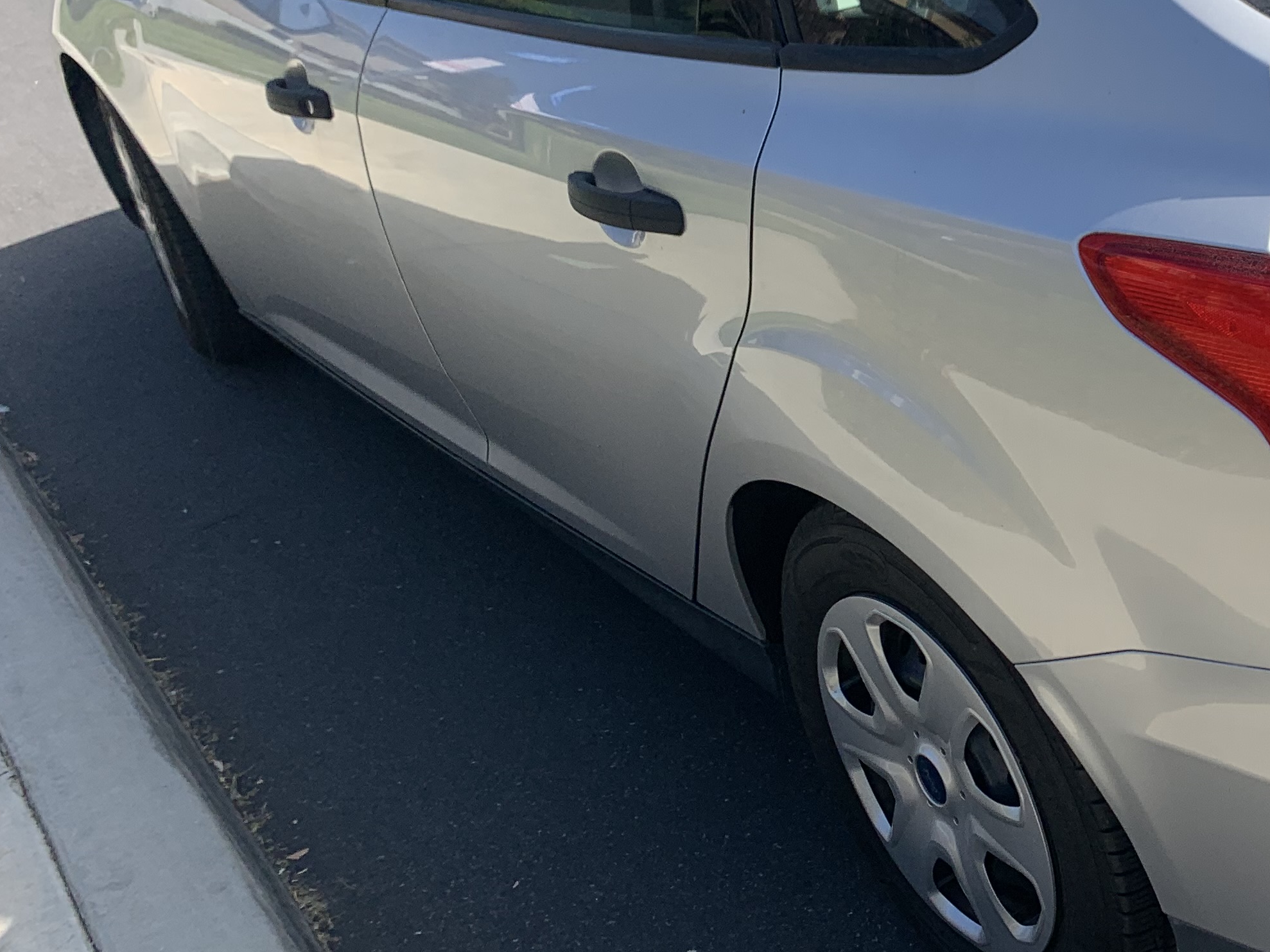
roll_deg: +9.0
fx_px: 1944
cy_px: 312
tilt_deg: -25.4
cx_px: 1290
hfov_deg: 33.0
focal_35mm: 53
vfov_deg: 27.3
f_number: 1.8
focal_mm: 4.25
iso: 25
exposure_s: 1/1661
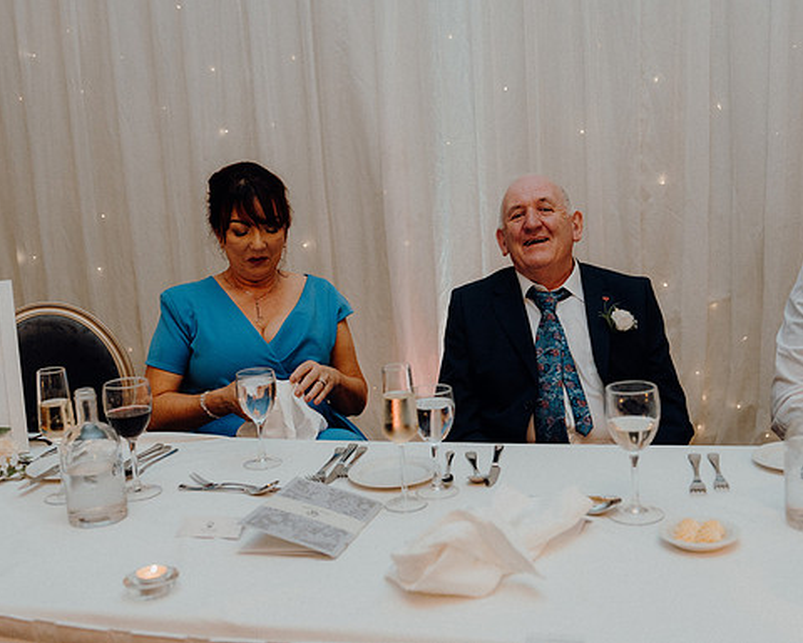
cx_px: 418
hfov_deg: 43.8
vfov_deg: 35.7
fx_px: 998
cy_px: 322
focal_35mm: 42
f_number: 3.5
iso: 2500
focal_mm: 37
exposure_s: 1/160
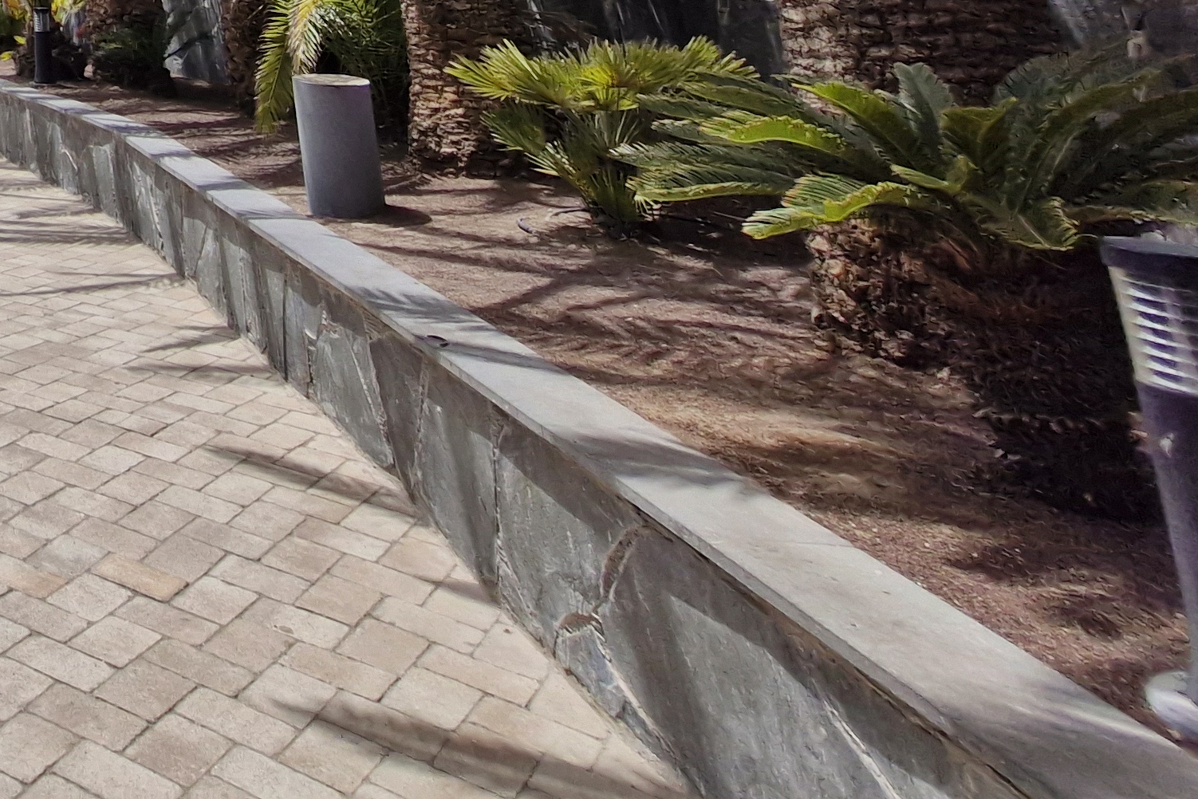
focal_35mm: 36
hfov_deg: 36.9
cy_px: -387
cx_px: -314
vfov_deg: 26.8
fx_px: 1198
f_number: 2.2
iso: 50
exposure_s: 1/3856
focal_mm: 1.74
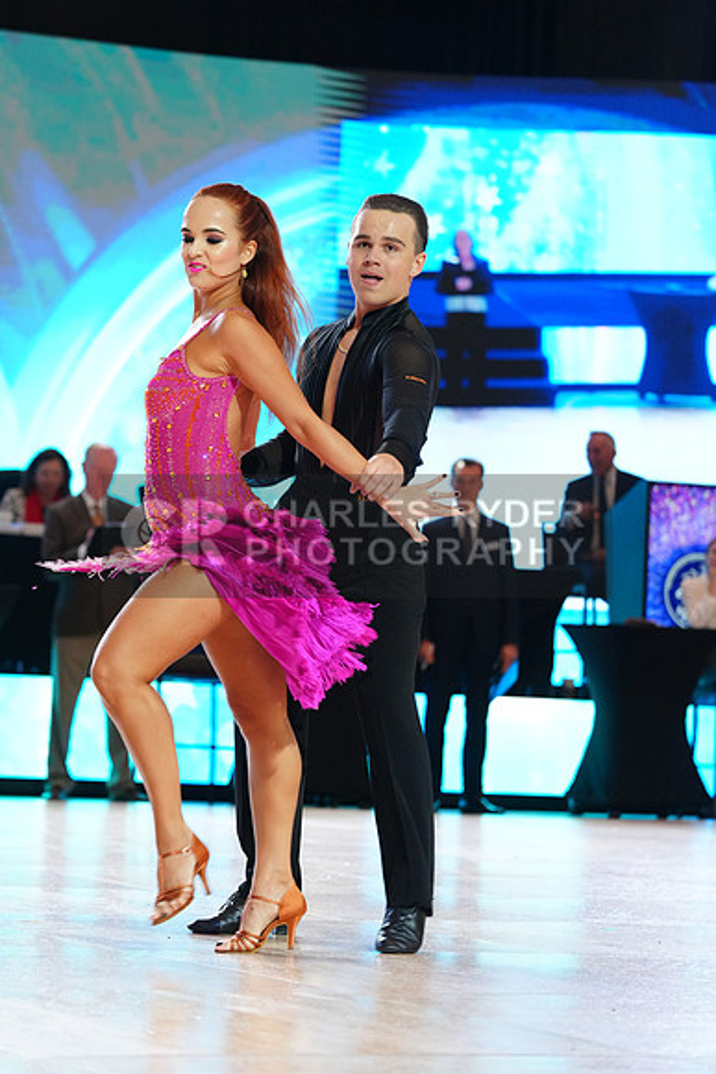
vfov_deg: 15.6
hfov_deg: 10.5
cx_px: 358
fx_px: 3906
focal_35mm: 131
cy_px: 537
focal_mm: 131
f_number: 4
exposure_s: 1/250
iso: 2500
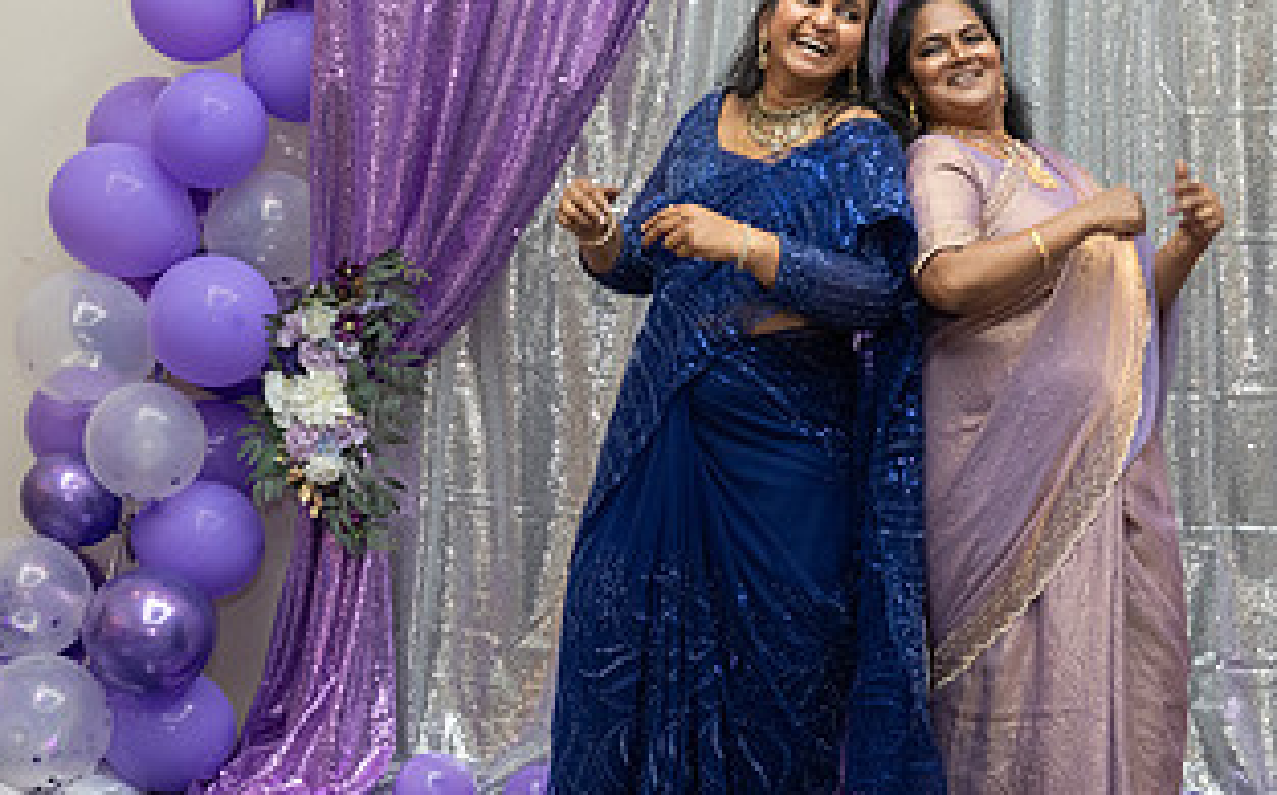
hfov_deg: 26.2
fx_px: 2747
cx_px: 646
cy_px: 424
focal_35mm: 79
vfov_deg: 16.5
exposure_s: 1/160
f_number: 4.5
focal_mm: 35
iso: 1000
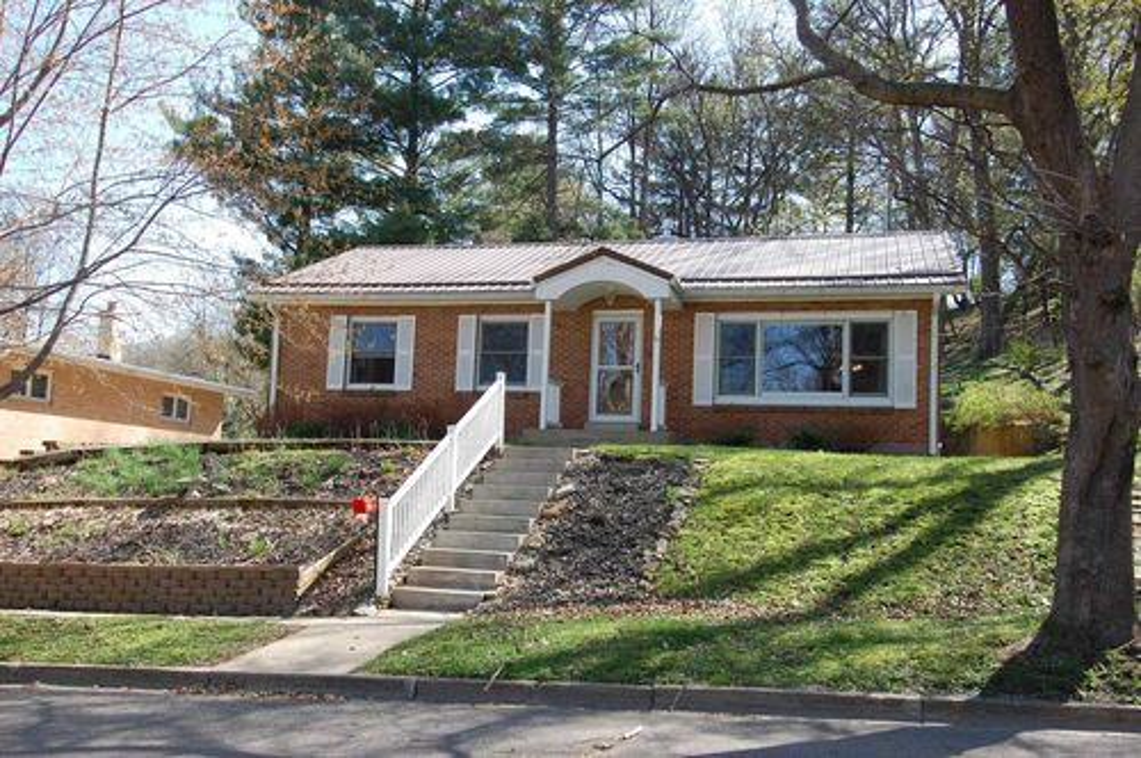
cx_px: 570
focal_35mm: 33
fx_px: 1045
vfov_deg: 39.9
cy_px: 379
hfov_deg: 57.3
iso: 200
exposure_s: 1/200
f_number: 7.1
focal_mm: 22
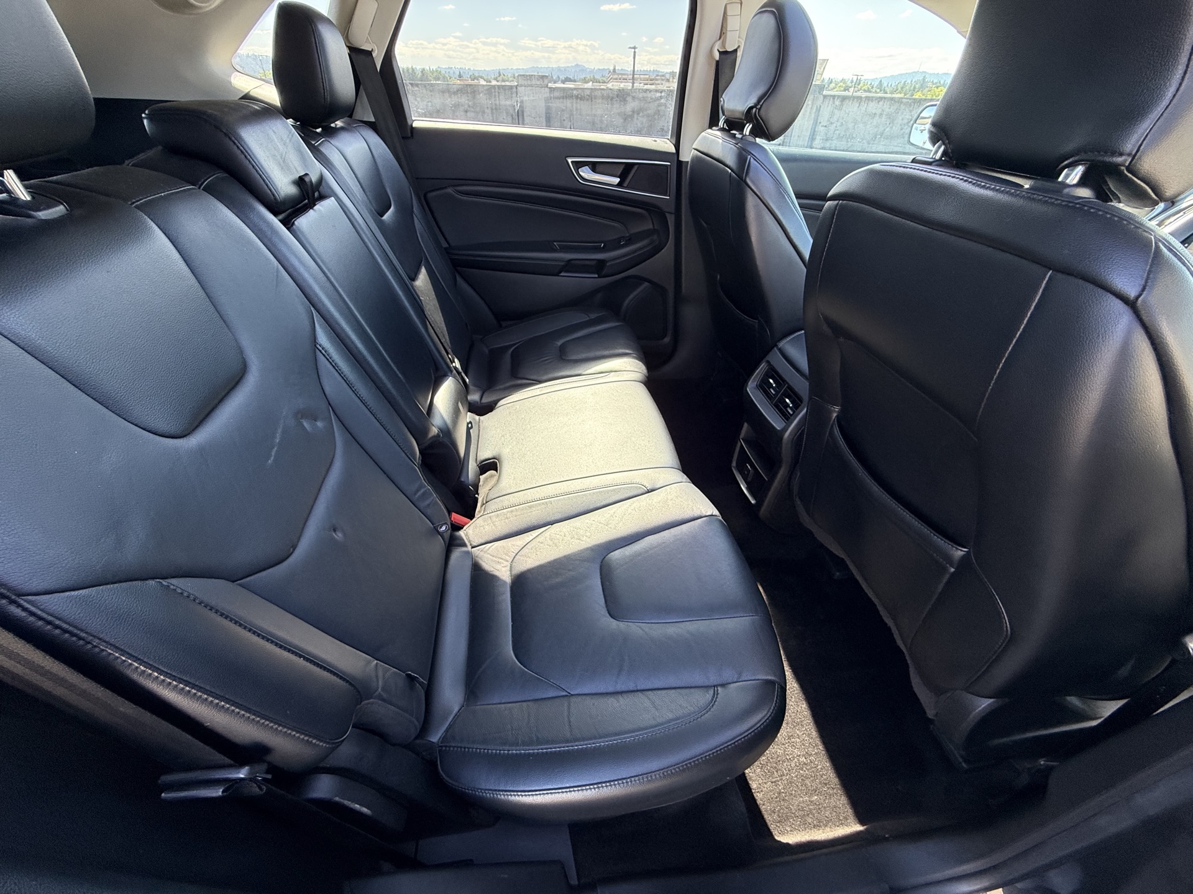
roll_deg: -1.9
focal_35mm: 14
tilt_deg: -36.7
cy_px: 447
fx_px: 482
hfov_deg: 102.1
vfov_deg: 85.7
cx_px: 596
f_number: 2.2
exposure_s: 1/99
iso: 125
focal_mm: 2.22
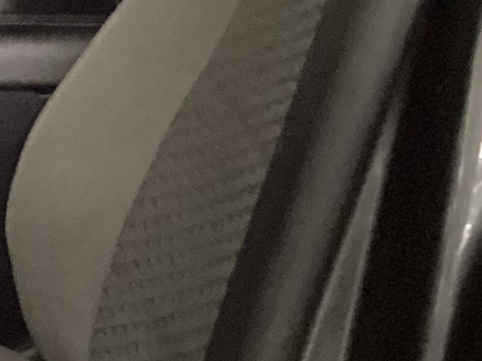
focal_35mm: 149
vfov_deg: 9.9
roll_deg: +0.3
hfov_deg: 12.0
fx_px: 2074
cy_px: 96
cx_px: -425
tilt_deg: -24.6
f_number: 2.4
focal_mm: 3.3
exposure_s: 1/17
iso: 640
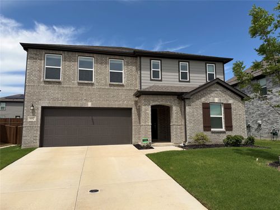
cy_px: 105
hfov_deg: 71.6
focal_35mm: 24
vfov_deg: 56.8
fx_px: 194
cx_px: 140
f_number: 1.78
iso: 80
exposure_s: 1/6173
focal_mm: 6.76
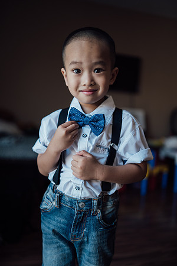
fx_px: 258
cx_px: 88
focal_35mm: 35
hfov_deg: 37.9
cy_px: 133
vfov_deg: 54.4
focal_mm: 35
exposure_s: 1/250
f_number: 1.4
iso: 125
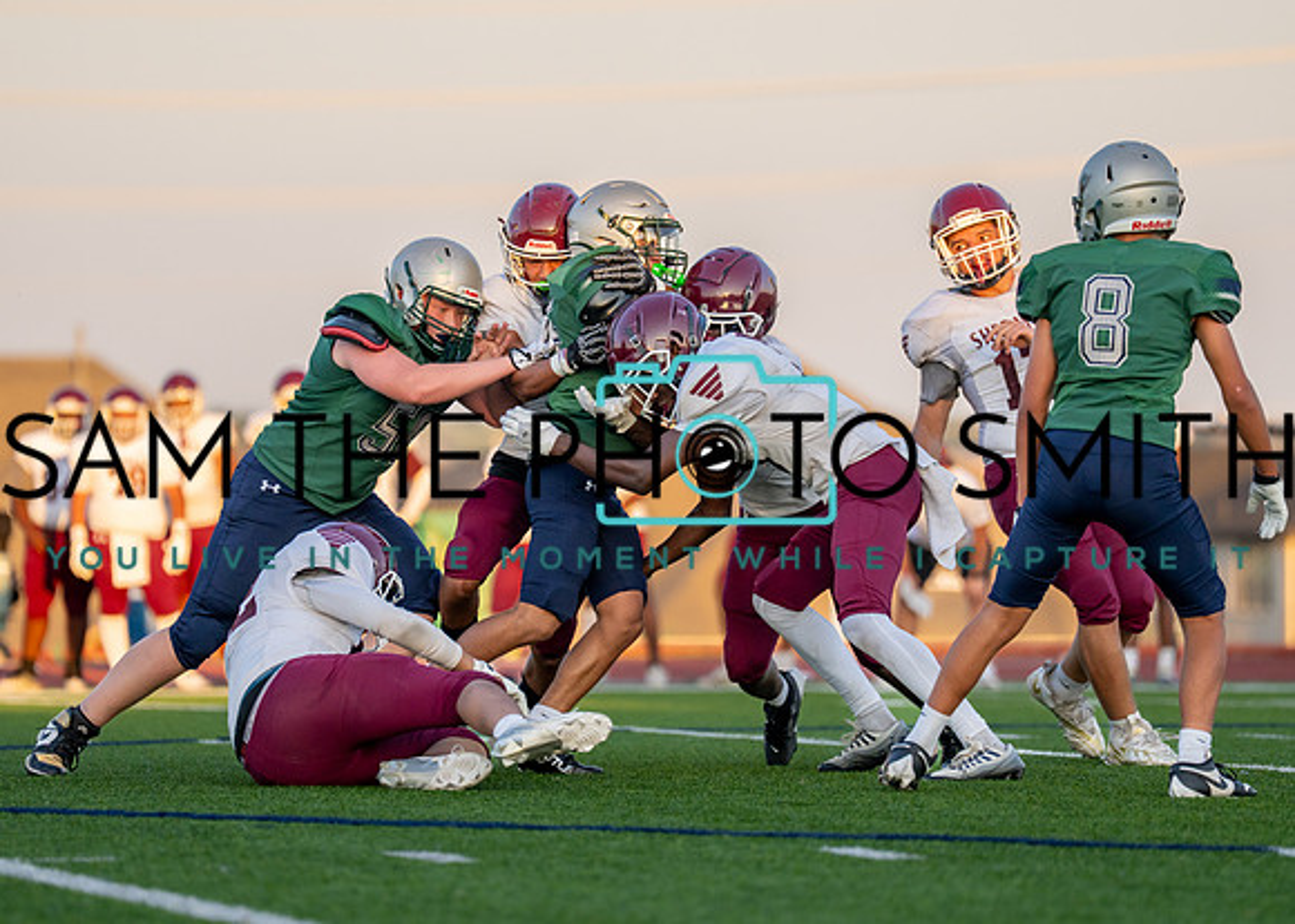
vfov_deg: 5.2
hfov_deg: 7.3
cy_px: 425
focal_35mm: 277
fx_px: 10192
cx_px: 604
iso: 400
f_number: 2.8
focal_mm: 200
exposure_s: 1/1600
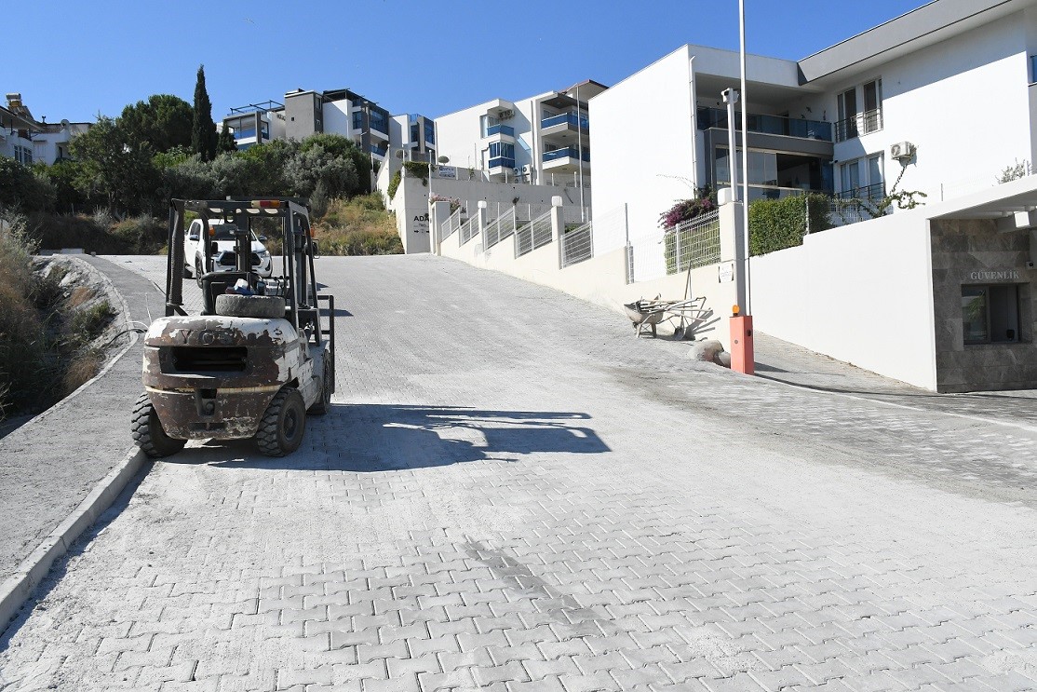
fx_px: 778
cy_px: 346
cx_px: 518
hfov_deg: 67.4
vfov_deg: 47.9
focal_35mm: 27
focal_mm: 18
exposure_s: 1/2500
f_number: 11
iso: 1600
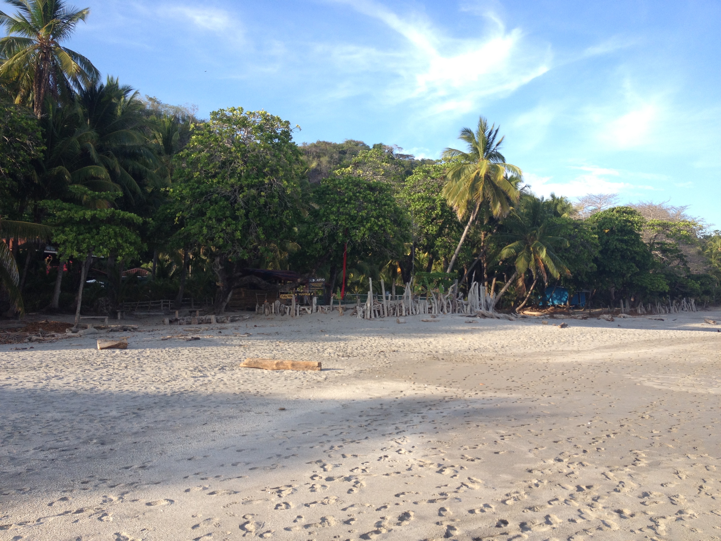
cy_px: 270
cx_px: 360
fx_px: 729
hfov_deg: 52.6
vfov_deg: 40.7
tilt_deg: +0.5
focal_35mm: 35
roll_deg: +2.0
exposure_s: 1/575
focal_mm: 4.28
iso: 50
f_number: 2.4
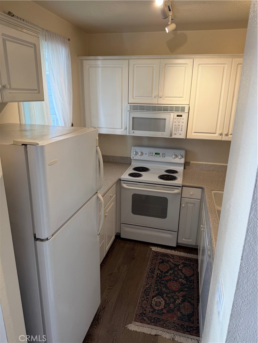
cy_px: 172
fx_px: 239
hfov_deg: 56.8
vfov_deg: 71.6
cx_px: 129
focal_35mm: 24
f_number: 1.78
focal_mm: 6.76
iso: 80
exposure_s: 1/120
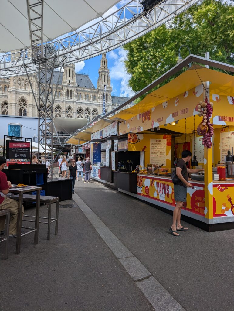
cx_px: 117
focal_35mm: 24
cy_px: 156
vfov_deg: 71.5
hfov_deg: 56.9
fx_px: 216
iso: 19
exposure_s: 1/934
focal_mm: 6.9
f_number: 1.68
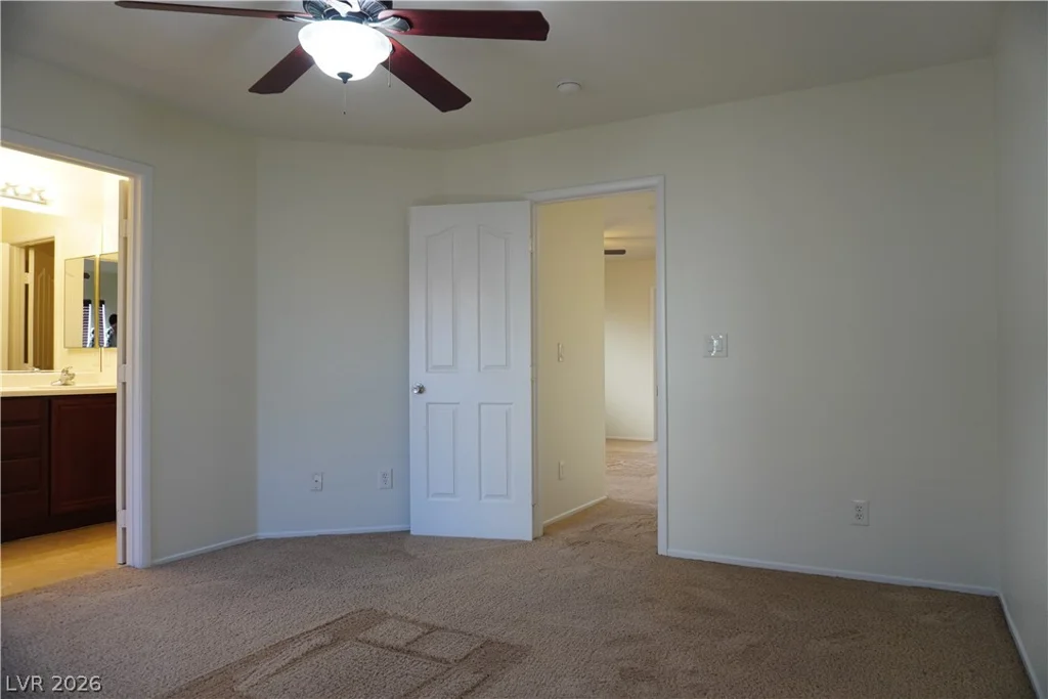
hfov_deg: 73.7
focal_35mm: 24
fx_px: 699
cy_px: 350
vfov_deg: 53.1
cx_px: 524
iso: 640
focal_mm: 16
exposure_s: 1/125
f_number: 3.5
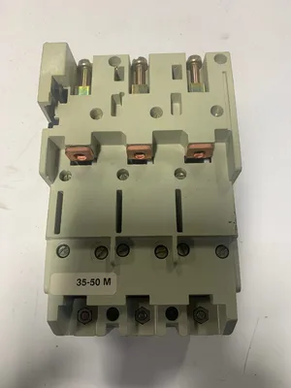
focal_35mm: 26
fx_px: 291
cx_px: 146
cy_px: 194
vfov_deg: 67.3
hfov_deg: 53.1
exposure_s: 1/120
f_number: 1.8
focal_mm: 4.25
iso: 80
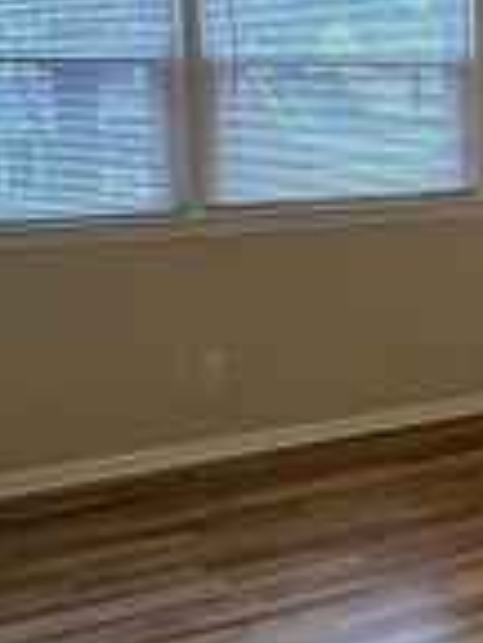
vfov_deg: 29.5
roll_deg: -0.3
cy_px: 190
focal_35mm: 65
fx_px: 1209
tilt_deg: -3.4
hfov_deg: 18.5
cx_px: 823
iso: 250
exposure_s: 1/120
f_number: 2.2
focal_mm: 2.22
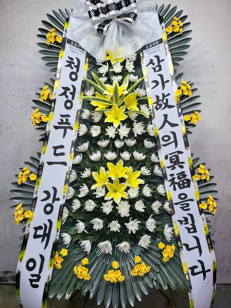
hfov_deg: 54.9
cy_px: 154
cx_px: 116
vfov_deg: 69.4
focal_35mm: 25
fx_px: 222
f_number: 1.8
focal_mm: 5
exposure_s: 1/119
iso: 80
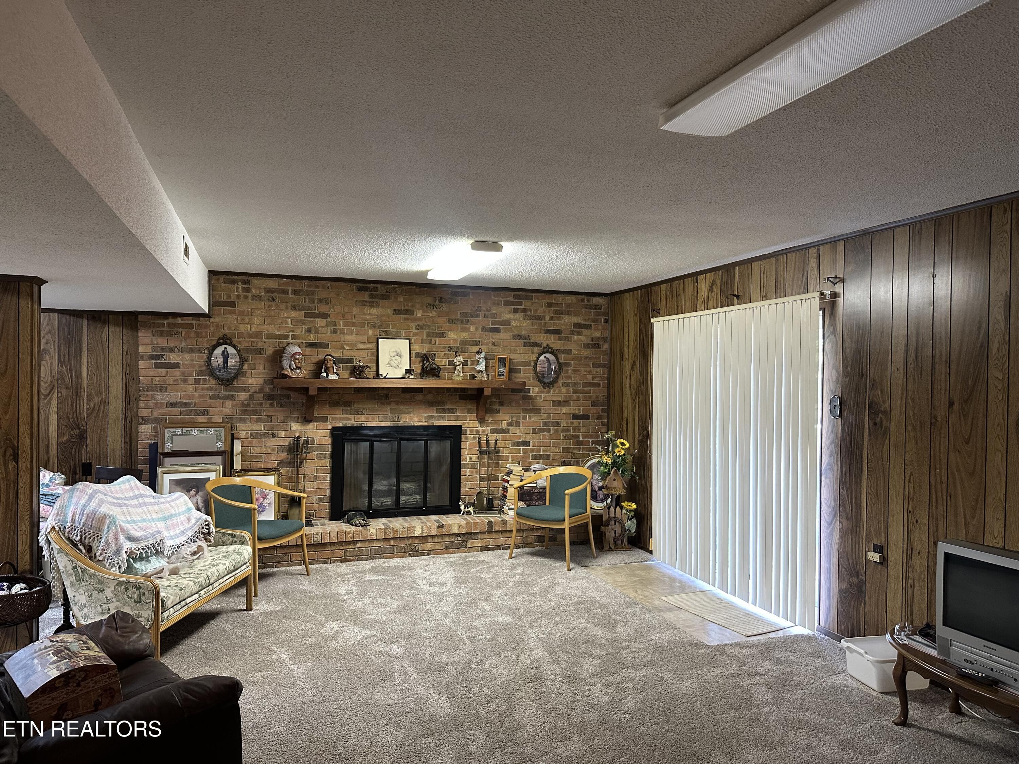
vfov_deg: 56.8
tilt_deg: +0.5
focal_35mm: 24
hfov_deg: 71.6
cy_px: 382
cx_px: 510
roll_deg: -0.6
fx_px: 706
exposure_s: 1/60
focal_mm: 6.86
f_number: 1.78
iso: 400
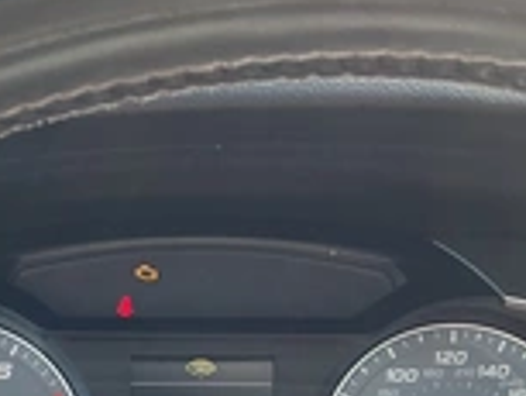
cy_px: 386
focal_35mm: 73
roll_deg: +2.0
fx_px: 1110
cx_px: 117
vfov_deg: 19.7
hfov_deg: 26.2
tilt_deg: -16.8
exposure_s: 1/122
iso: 32
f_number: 1.8
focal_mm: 3
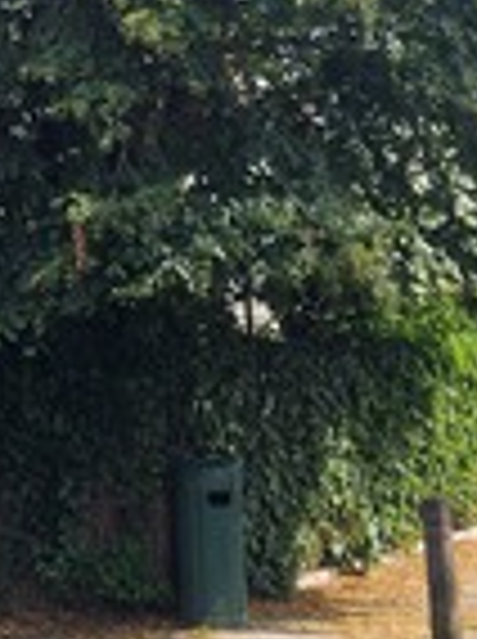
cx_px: 11
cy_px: -90
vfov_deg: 22.6
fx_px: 1493
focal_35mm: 81
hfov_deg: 17.8
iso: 50
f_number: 1.8
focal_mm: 5.4
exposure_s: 1/774
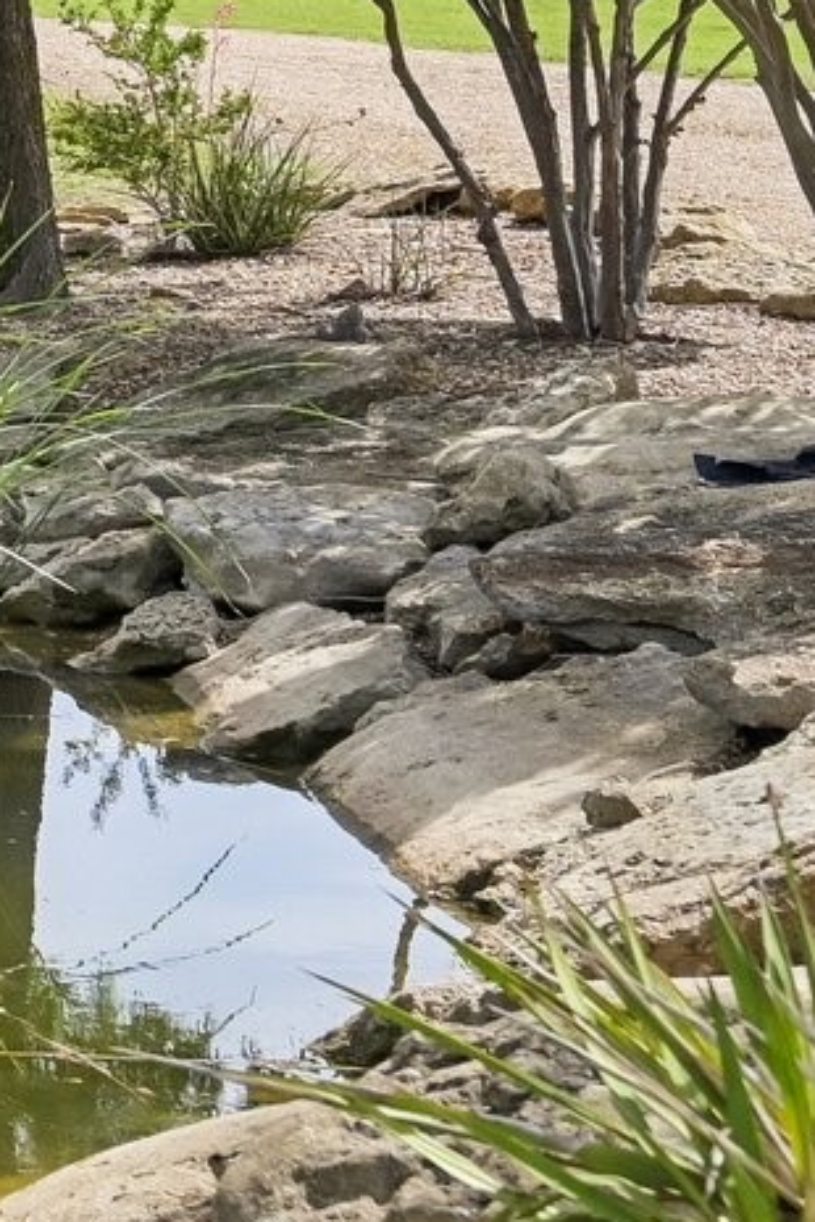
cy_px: -290
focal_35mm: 132
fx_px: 4482
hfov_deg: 8.3
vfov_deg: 14.9
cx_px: -1864
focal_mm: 30
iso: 400
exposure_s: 1/800
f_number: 8
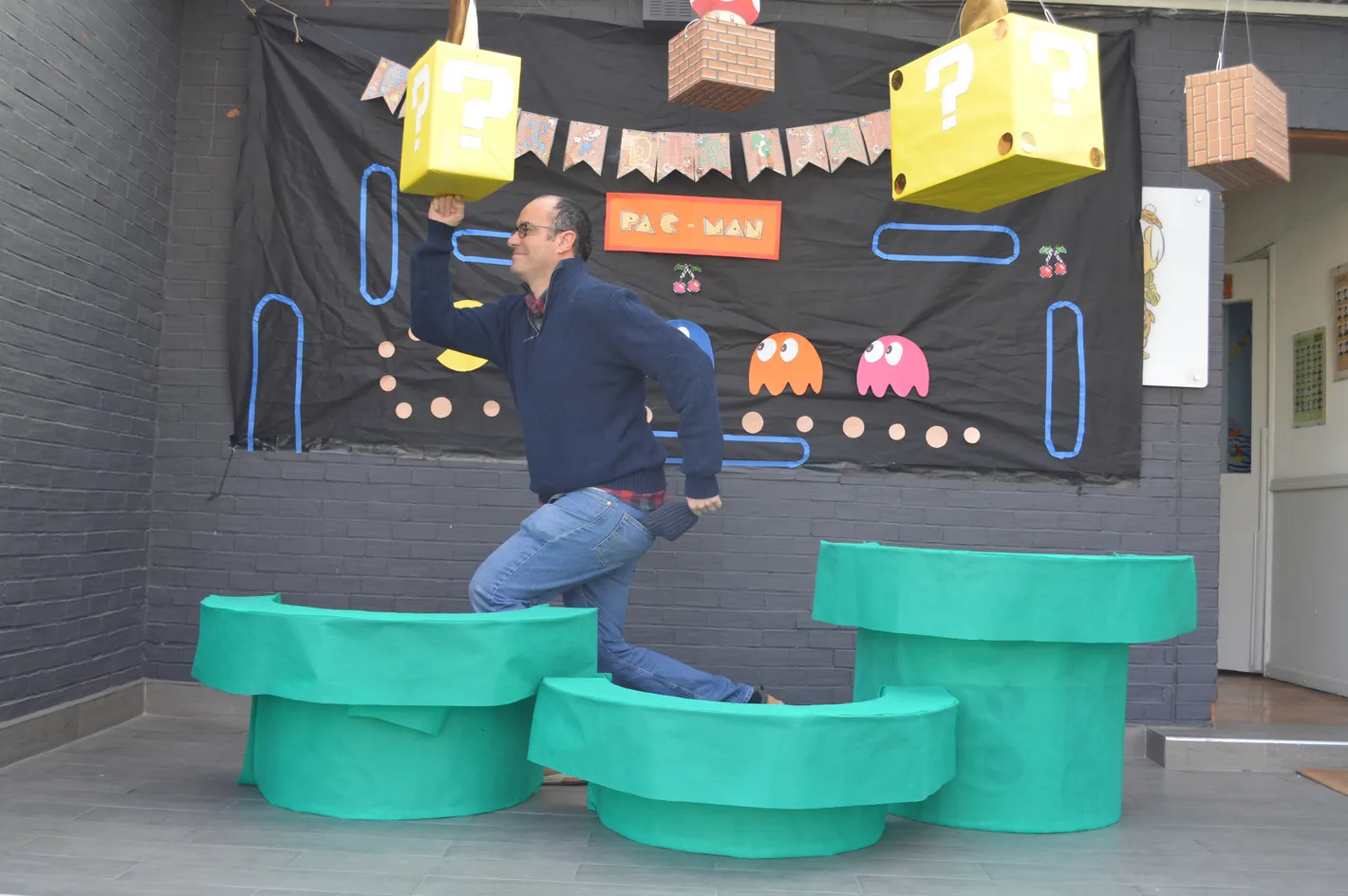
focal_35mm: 36
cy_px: 448
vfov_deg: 36.8
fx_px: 1347
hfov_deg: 53.2
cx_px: 674
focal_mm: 24
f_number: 5
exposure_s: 1/100
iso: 400
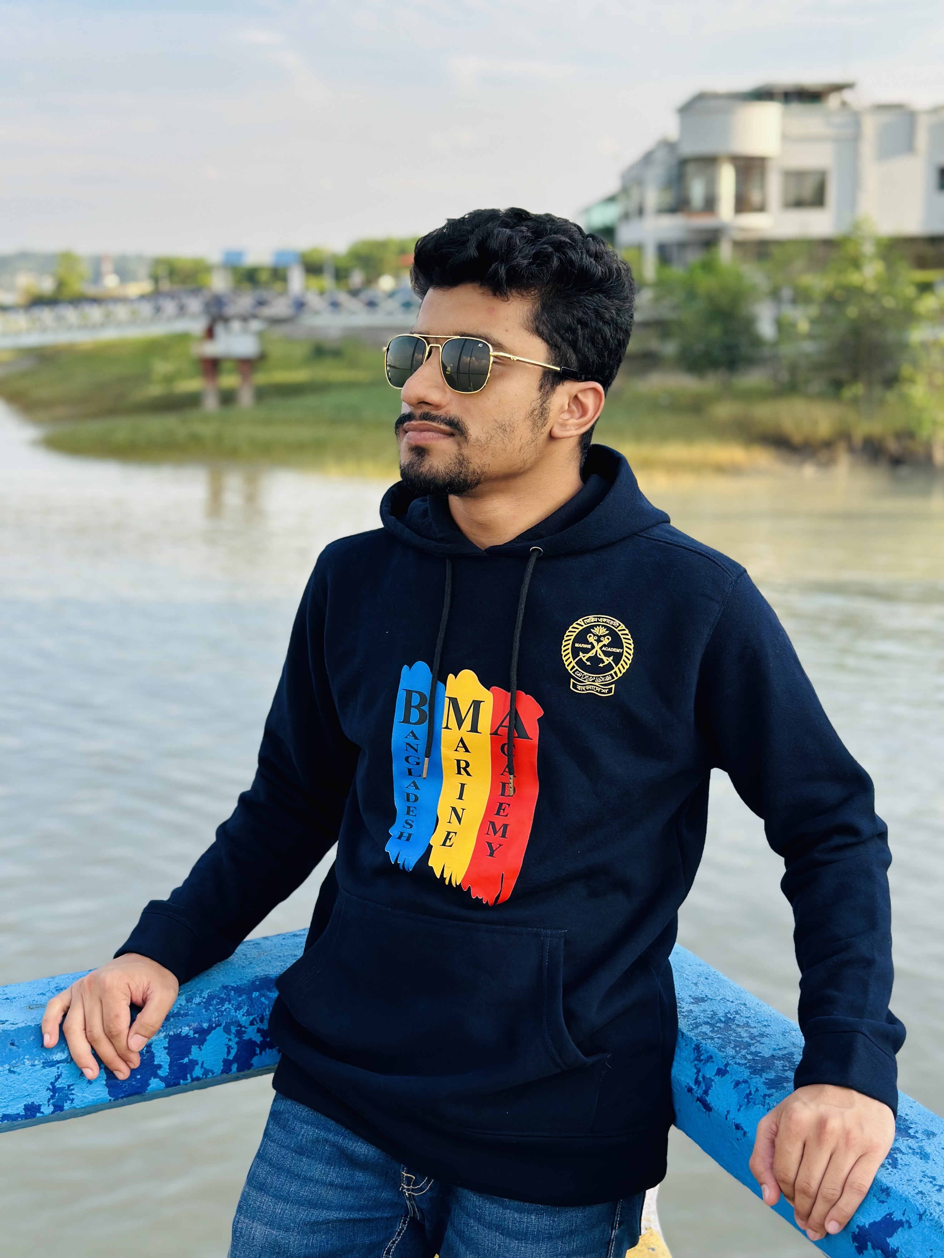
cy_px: 629
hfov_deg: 30.3
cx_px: 472
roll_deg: +0.1
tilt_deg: -11.5
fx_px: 1745
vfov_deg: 39.7
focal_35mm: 48
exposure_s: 1/1395
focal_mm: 6.86
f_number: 1.78
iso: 80
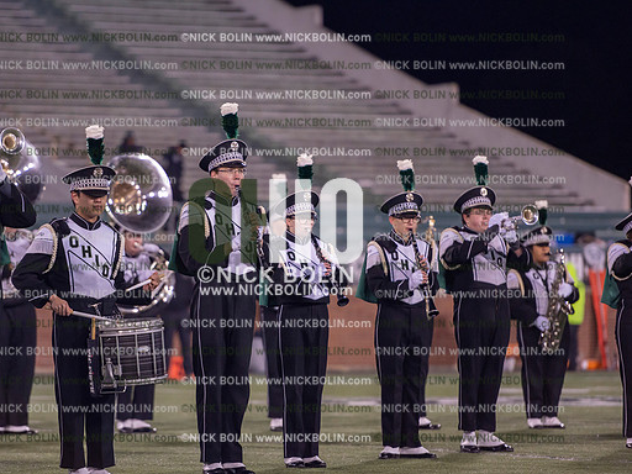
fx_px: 3980
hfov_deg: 9.1
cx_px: 275
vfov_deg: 6.8
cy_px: 238
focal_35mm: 218
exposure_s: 1/1250
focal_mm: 200
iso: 2500
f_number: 2.8
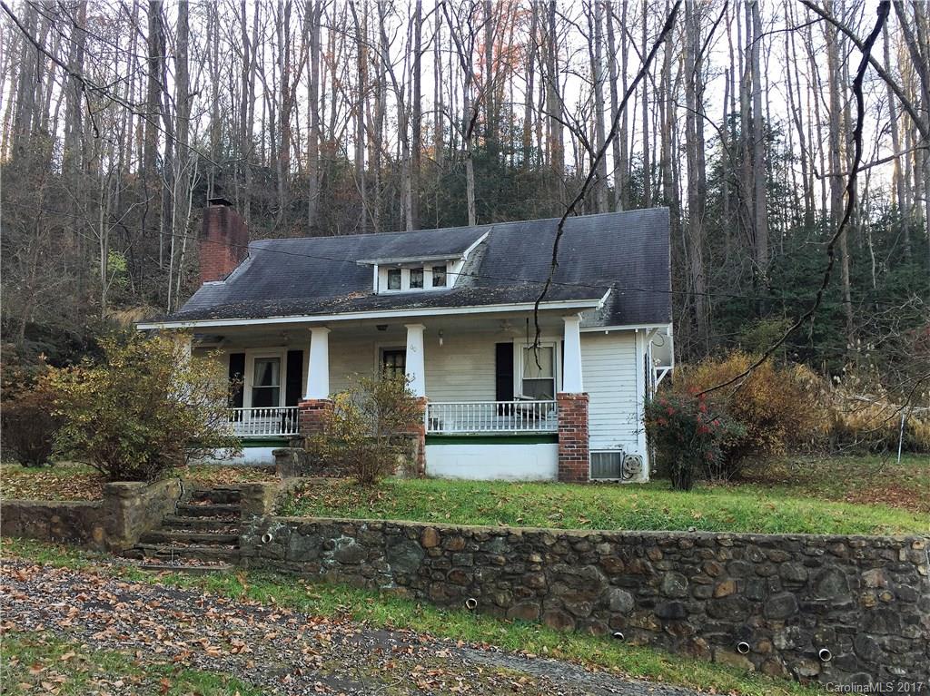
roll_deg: +0.0
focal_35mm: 29
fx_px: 779
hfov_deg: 61.7
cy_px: 348
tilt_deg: +8.8
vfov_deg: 48.2
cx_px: 465
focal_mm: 4.15
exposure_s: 1/120
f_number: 2.2
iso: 32
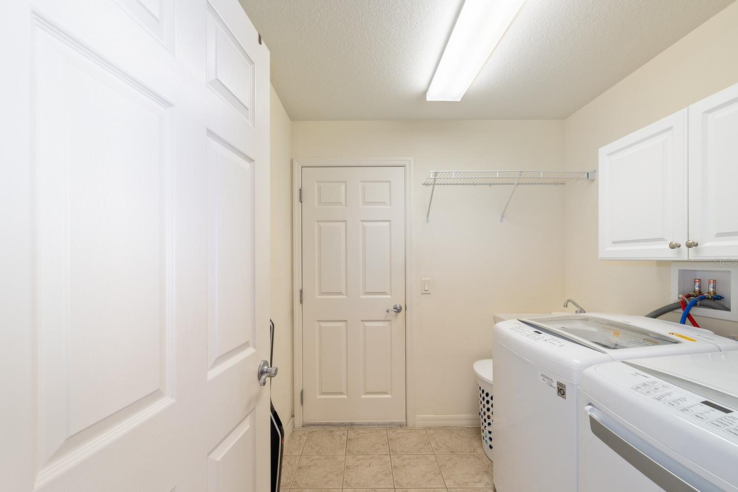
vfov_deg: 77.2
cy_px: 262
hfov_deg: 100.4
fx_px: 307
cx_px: 363
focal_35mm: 15
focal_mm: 14
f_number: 8
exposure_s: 1/20
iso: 400
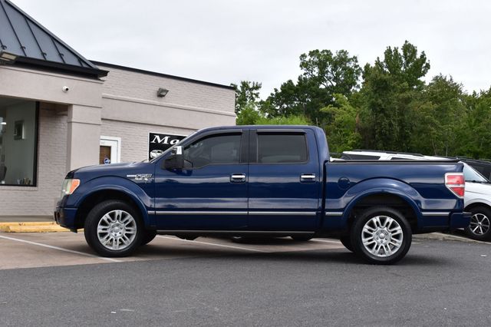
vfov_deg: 29.8
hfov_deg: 43.6
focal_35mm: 45
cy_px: 164
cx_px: 246
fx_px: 613
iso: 400
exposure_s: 1/250
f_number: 10
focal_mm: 30
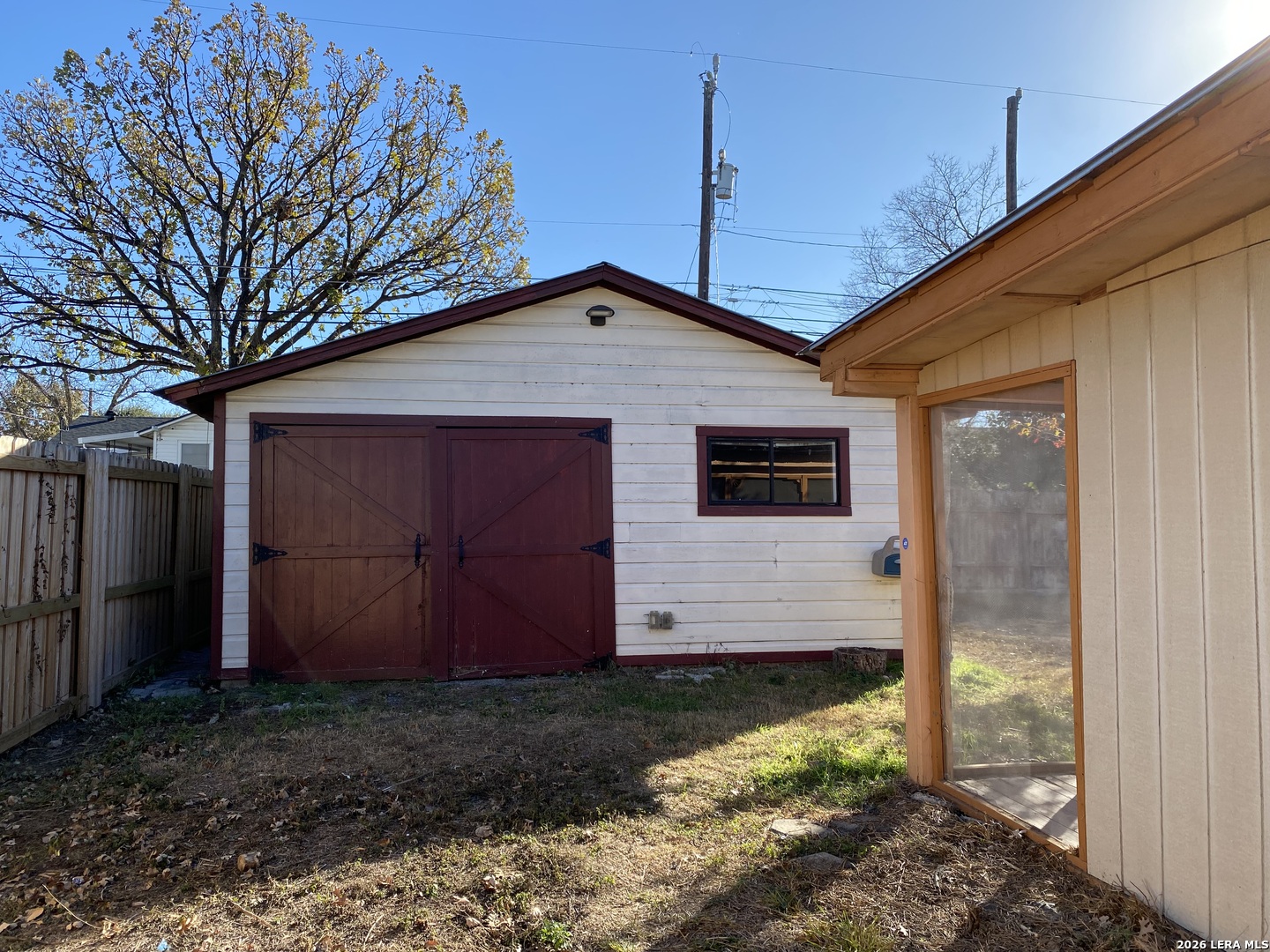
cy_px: 476
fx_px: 954
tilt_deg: +2.5
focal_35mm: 26
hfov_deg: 67.3
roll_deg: -0.3
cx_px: 635
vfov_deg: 53.1
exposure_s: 1/1316
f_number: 1.8
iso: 32
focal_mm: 4.25
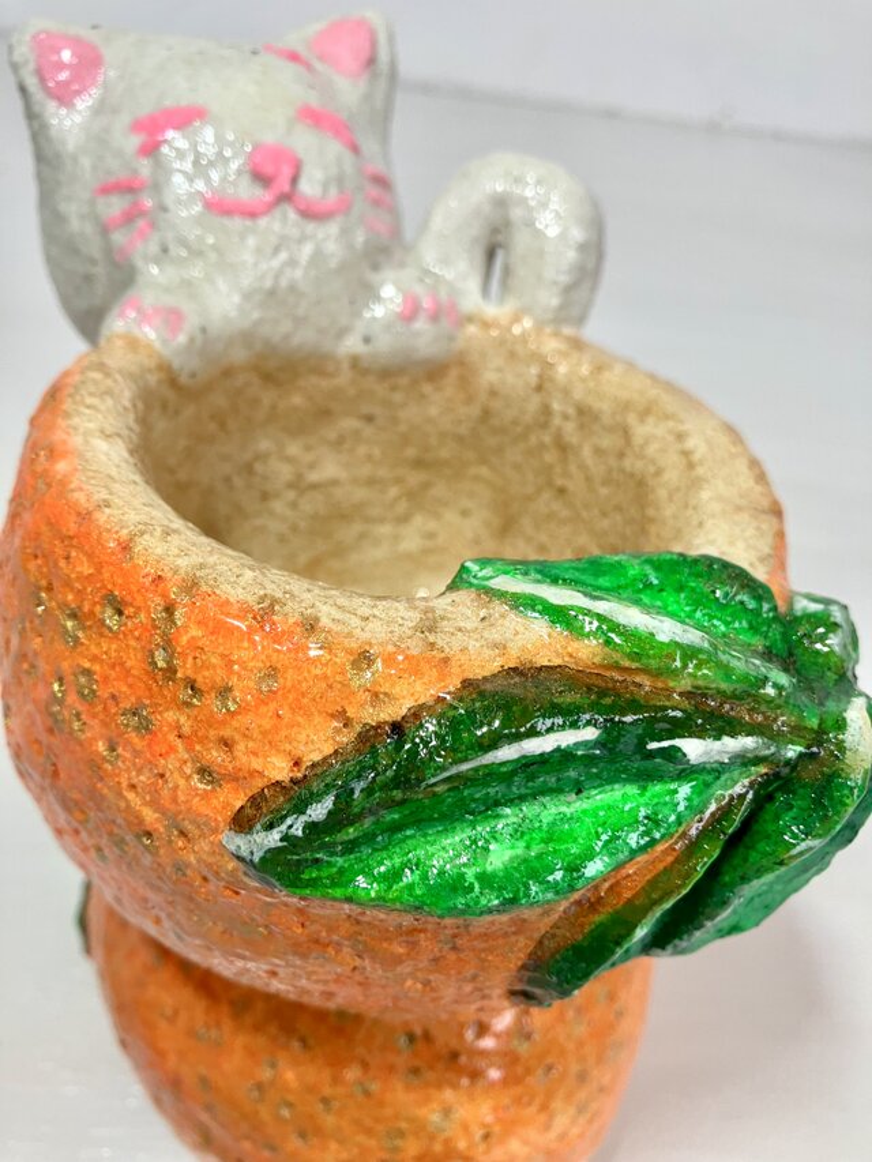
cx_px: 436
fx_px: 940
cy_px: 581
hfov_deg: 49.8
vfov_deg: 63.4
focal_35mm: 28
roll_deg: -8.0
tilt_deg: -42.9
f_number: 1.8
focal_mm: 3.99
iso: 50
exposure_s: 1/50
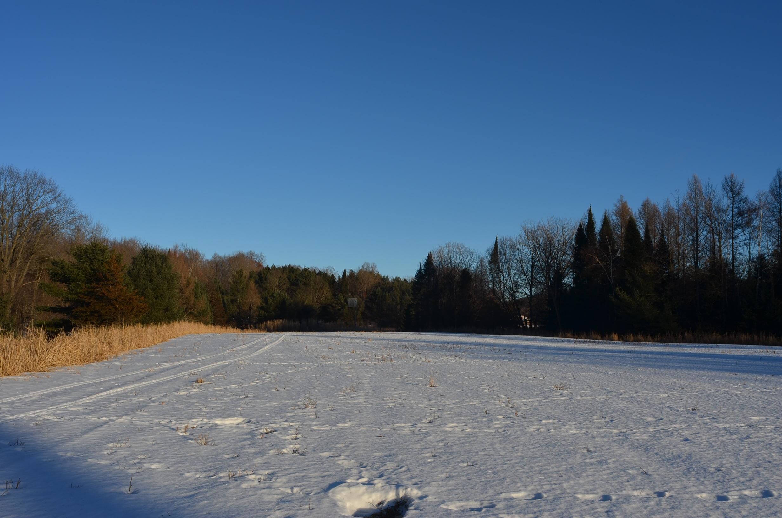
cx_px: 391
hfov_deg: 62.0
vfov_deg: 43.4
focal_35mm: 30
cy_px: 259
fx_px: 650
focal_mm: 20
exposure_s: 1/320
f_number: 9
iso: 100
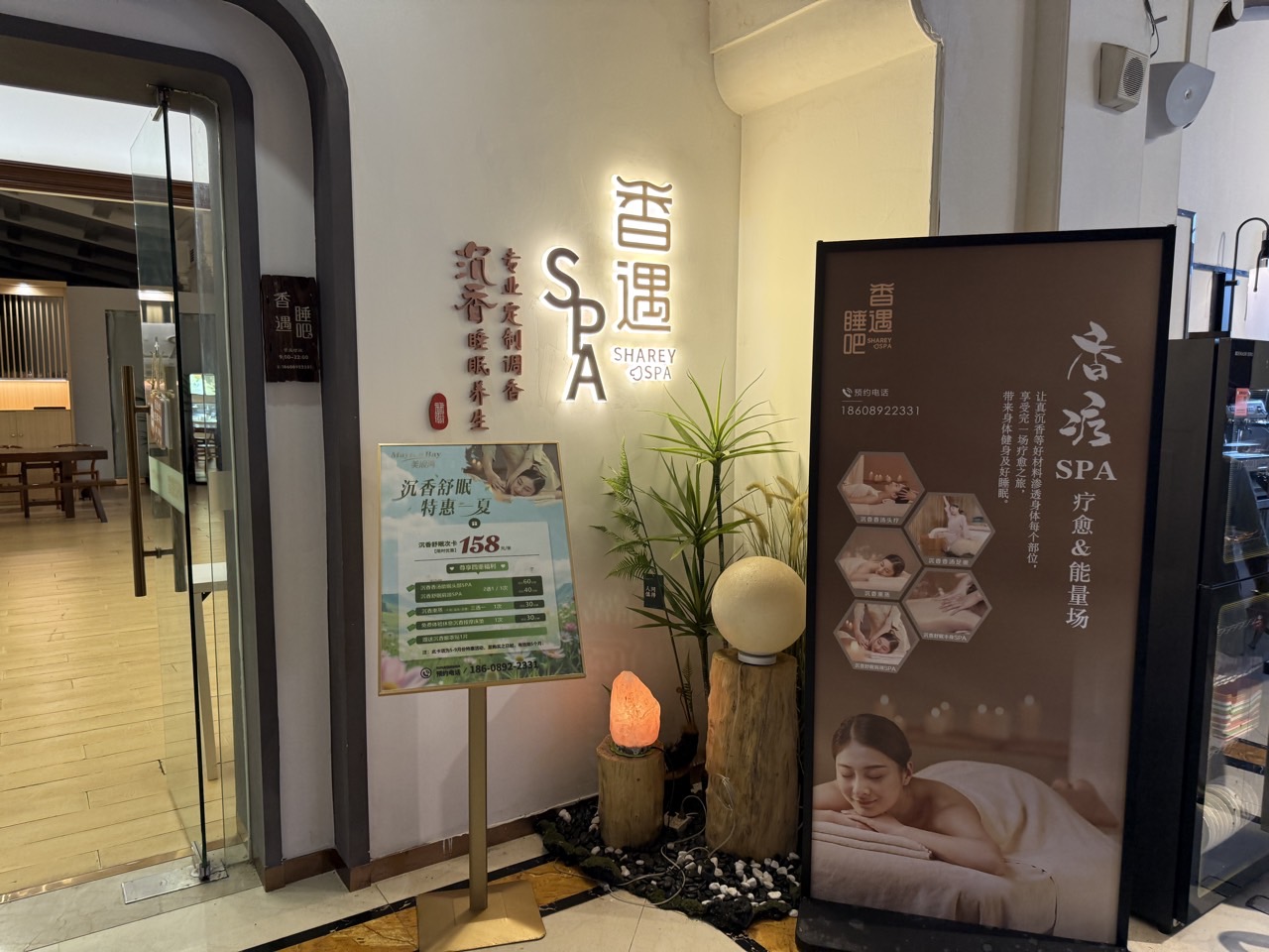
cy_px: 476
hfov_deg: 71.6
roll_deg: -0.3
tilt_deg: -5.2
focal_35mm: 24
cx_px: 634
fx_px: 880
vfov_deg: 56.8
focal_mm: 6.76
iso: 160
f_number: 1.78
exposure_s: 1/50
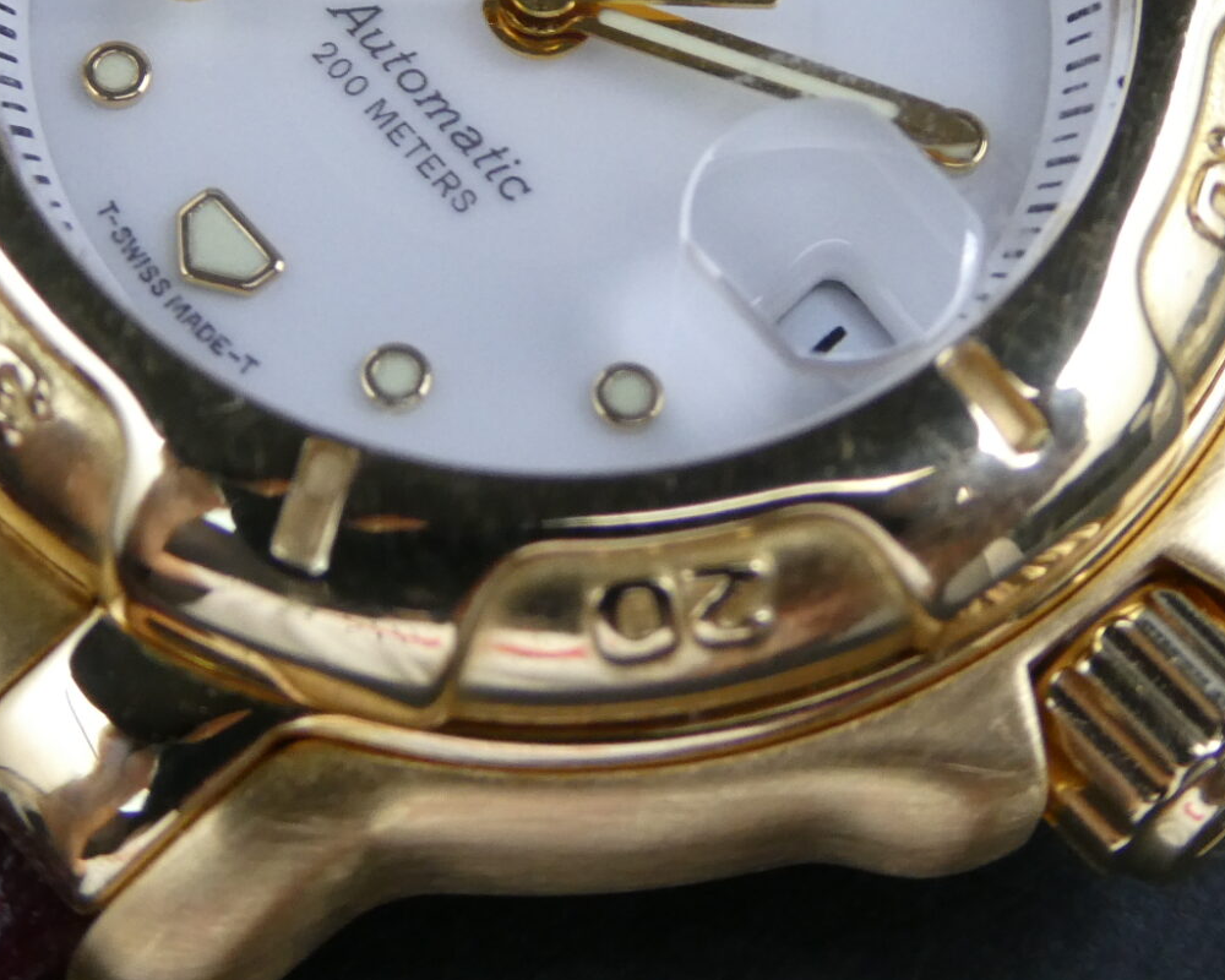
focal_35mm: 135
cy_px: 125
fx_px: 4894
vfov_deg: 11.4
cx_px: 342
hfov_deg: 14.2
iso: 200
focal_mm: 9.6
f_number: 4.1
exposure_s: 1/80
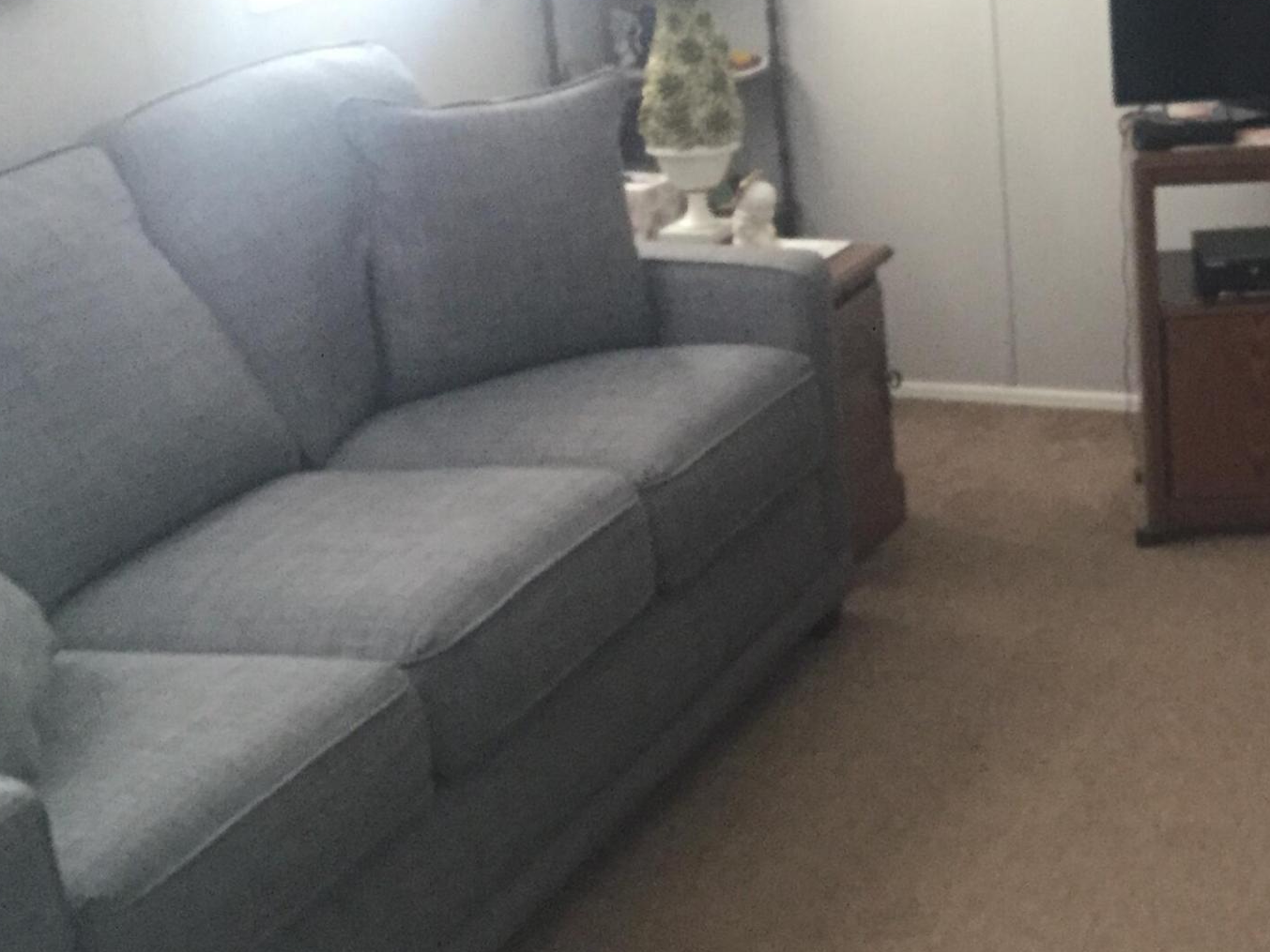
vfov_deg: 22.2
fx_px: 2422
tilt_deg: -17.9
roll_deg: +0.9
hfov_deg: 28.4
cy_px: 324
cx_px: 1113
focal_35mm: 66
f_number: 2.4
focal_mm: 3.3
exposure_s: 1/15
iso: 200
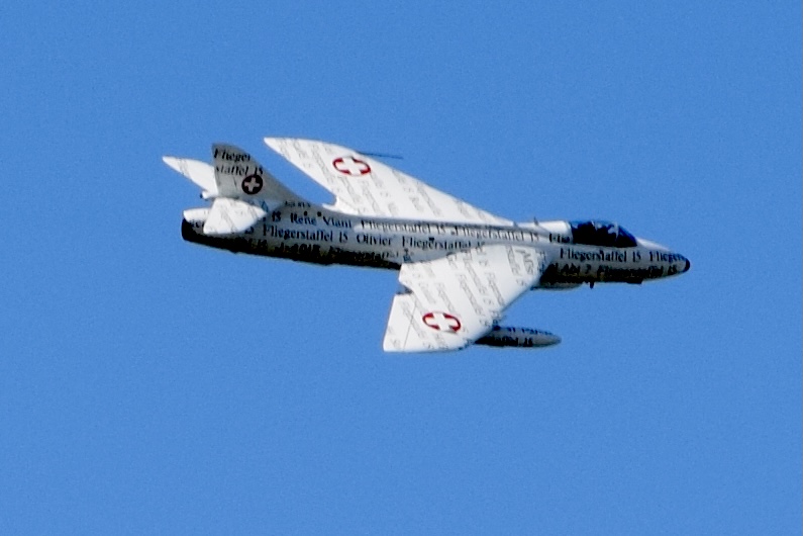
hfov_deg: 13.0
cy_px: 268
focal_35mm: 158
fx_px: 3513
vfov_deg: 8.7
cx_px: 402
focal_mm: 105
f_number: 7.1
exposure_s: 1/800
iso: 200
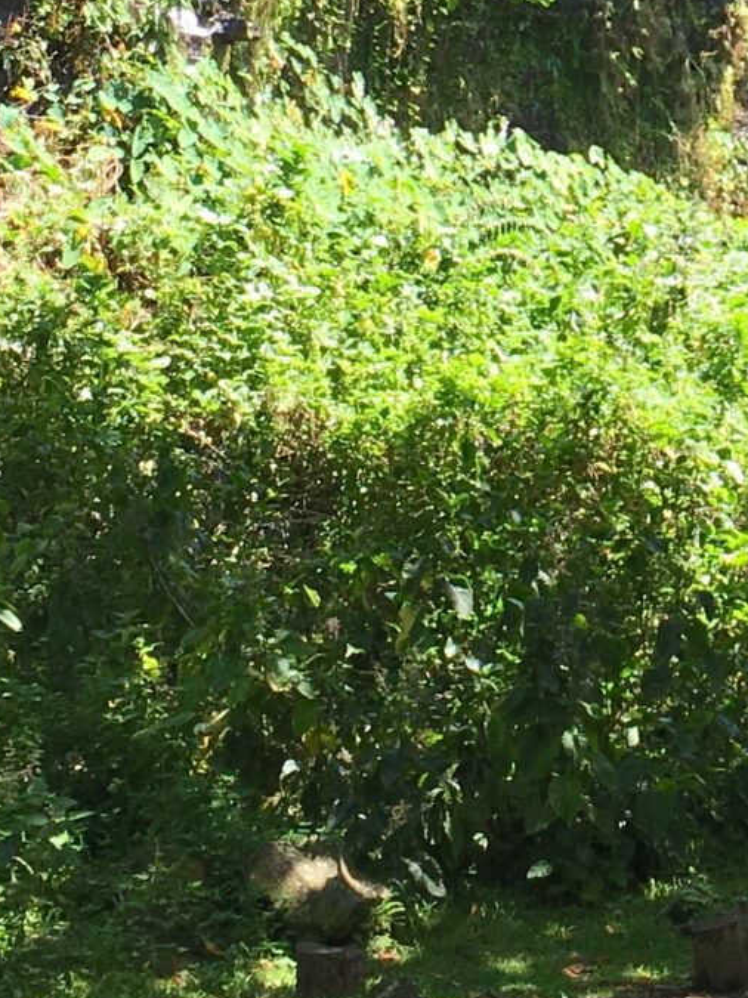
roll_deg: +0.9
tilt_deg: +14.8
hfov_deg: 13.2
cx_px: 798
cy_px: -33
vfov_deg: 17.4
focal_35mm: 110
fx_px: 3170
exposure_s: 1/260
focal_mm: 4.15
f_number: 2.2
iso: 25
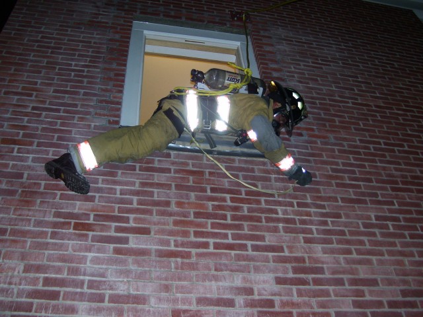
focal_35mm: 37
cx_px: 212
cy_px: 158
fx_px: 452
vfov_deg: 38.7
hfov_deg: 50.1
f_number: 2.7
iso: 125
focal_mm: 6
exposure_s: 1/30
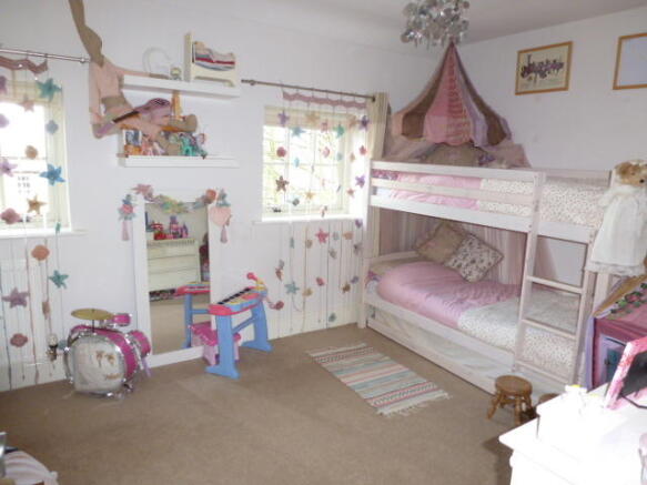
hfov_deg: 71.6
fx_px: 448
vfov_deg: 56.8
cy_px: 242
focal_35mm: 24
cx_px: 324
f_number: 3.3
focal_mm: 4.3
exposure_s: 1/60
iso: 320
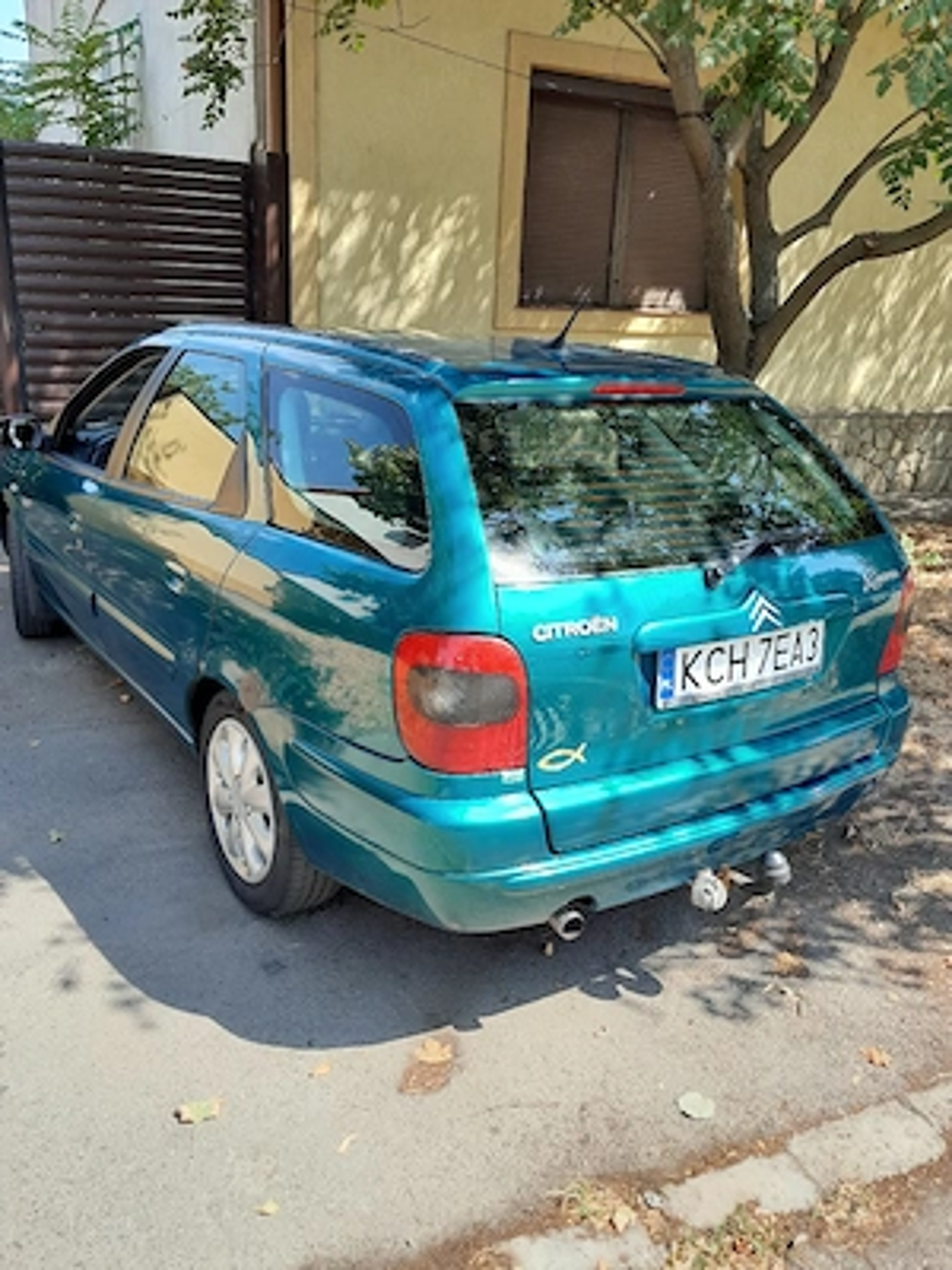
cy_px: 635
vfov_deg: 67.3
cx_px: 476
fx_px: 953
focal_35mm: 26
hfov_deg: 53.1
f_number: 1.8
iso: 40
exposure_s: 1/385
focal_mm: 4
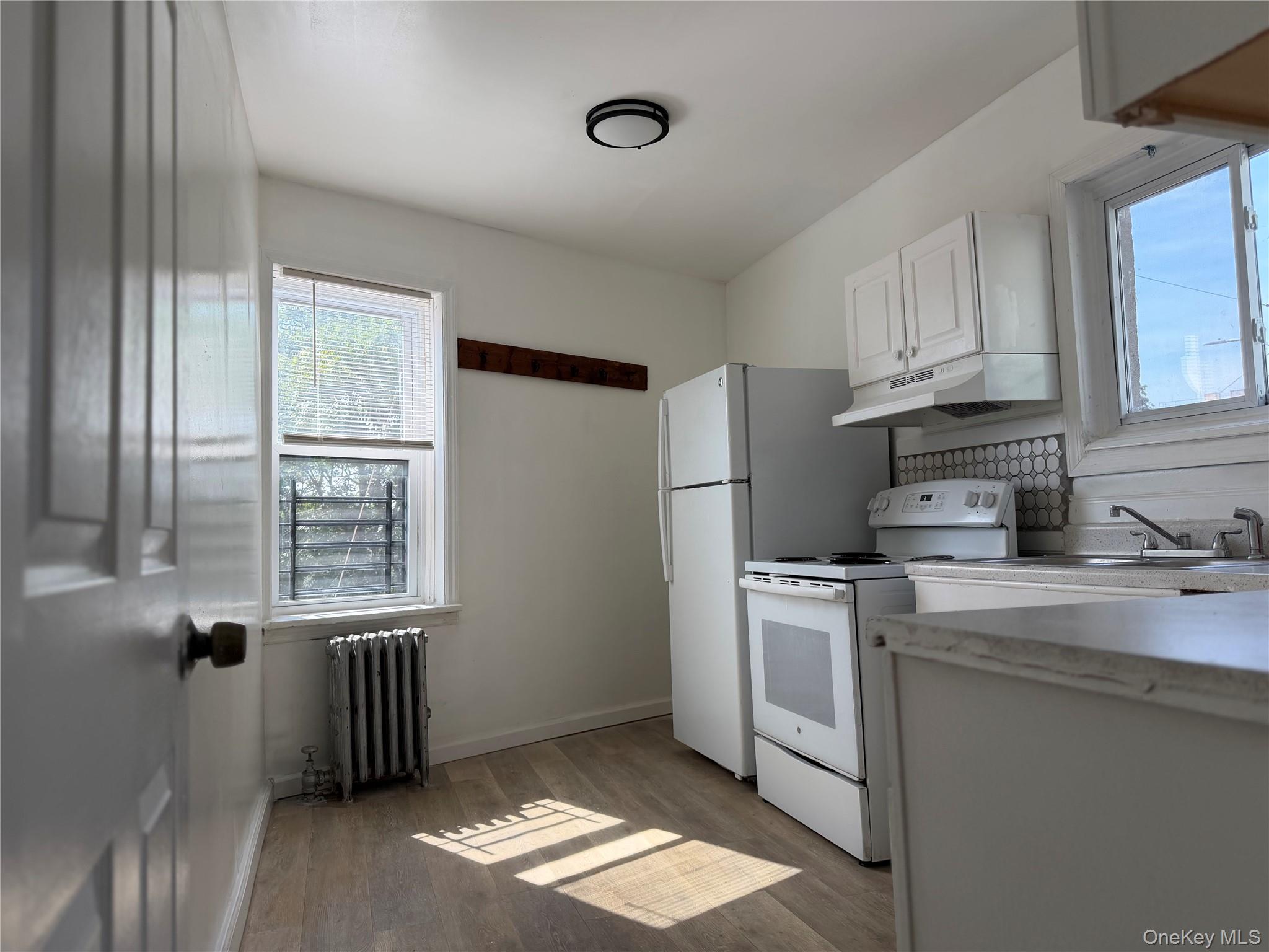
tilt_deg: +2.3
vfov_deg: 56.8
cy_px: 476
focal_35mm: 24
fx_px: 880
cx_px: 634
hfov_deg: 71.6
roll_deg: +2.4
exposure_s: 1/632
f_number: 1.78
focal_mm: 6.76
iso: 100
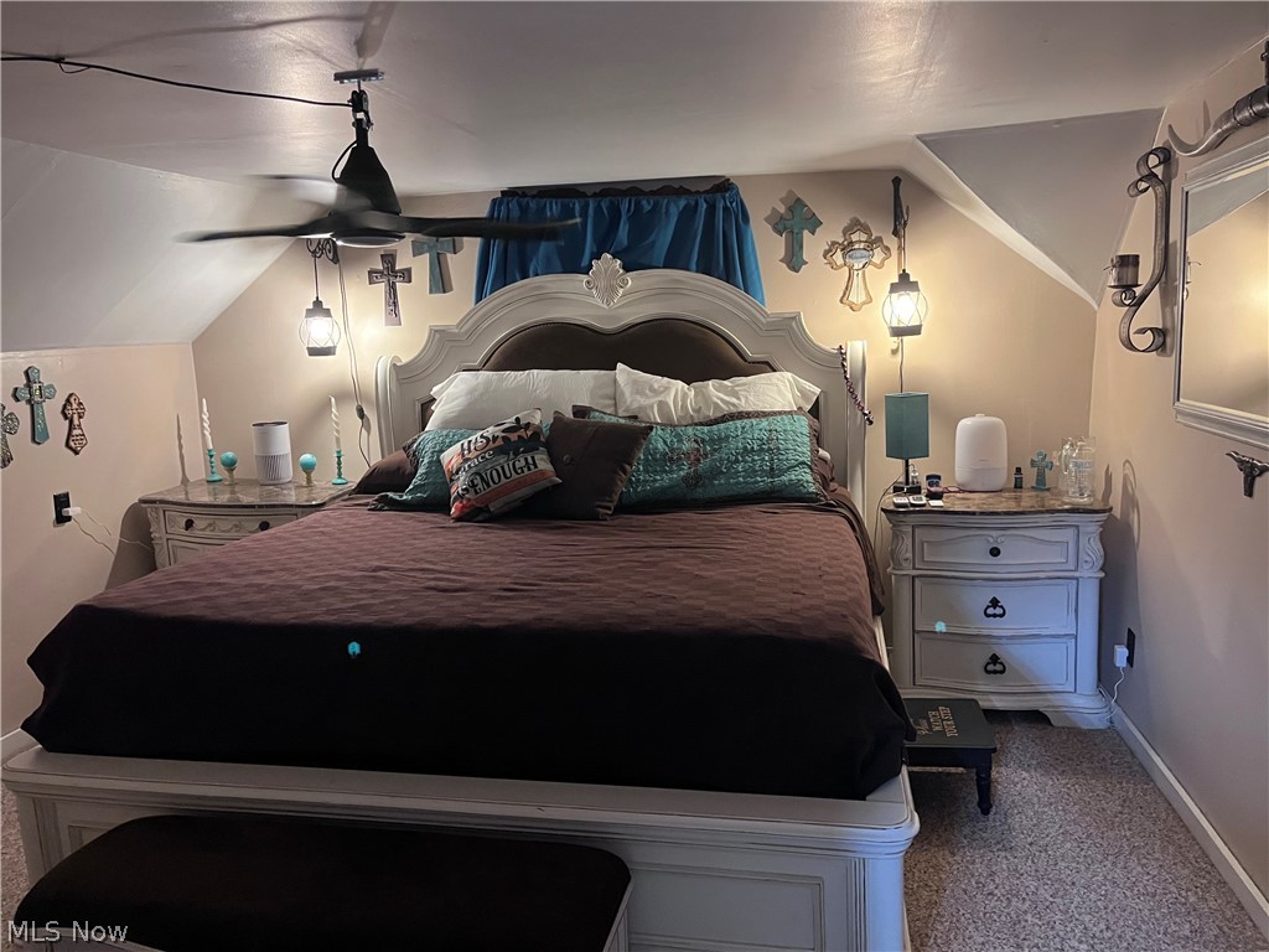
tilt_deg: -8.2
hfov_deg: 67.3
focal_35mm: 26
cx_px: 634
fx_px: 953
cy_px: 476
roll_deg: +1.7
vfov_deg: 53.1
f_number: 1.6
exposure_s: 1/60
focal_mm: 5.1
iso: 500
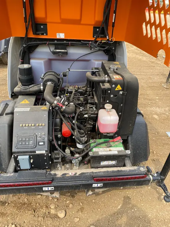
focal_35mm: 26
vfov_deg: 67.3
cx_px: 85
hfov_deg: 53.1
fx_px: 170
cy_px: 114
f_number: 1.8
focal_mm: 4.25
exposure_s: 1/690
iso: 32
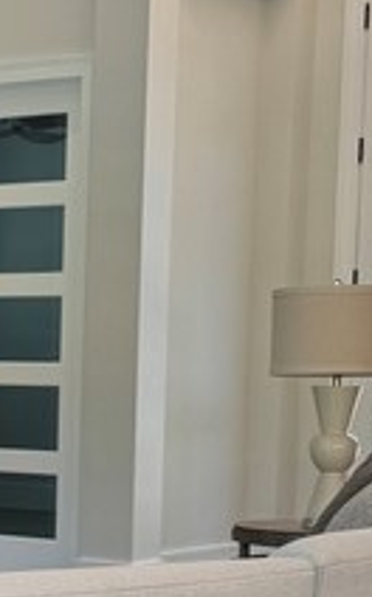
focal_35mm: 123
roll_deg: -0.1
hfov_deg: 10.2
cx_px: -209
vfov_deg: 16.8
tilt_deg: -6.0
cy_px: 532
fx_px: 2001
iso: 80
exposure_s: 1/120
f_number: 1.78
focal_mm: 6.76
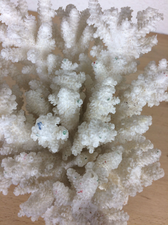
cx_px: 84
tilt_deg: -51.8
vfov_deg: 61.7
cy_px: 112
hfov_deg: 48.2
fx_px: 188
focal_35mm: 29
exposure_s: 1/100
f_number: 2.2
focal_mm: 4.15
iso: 50
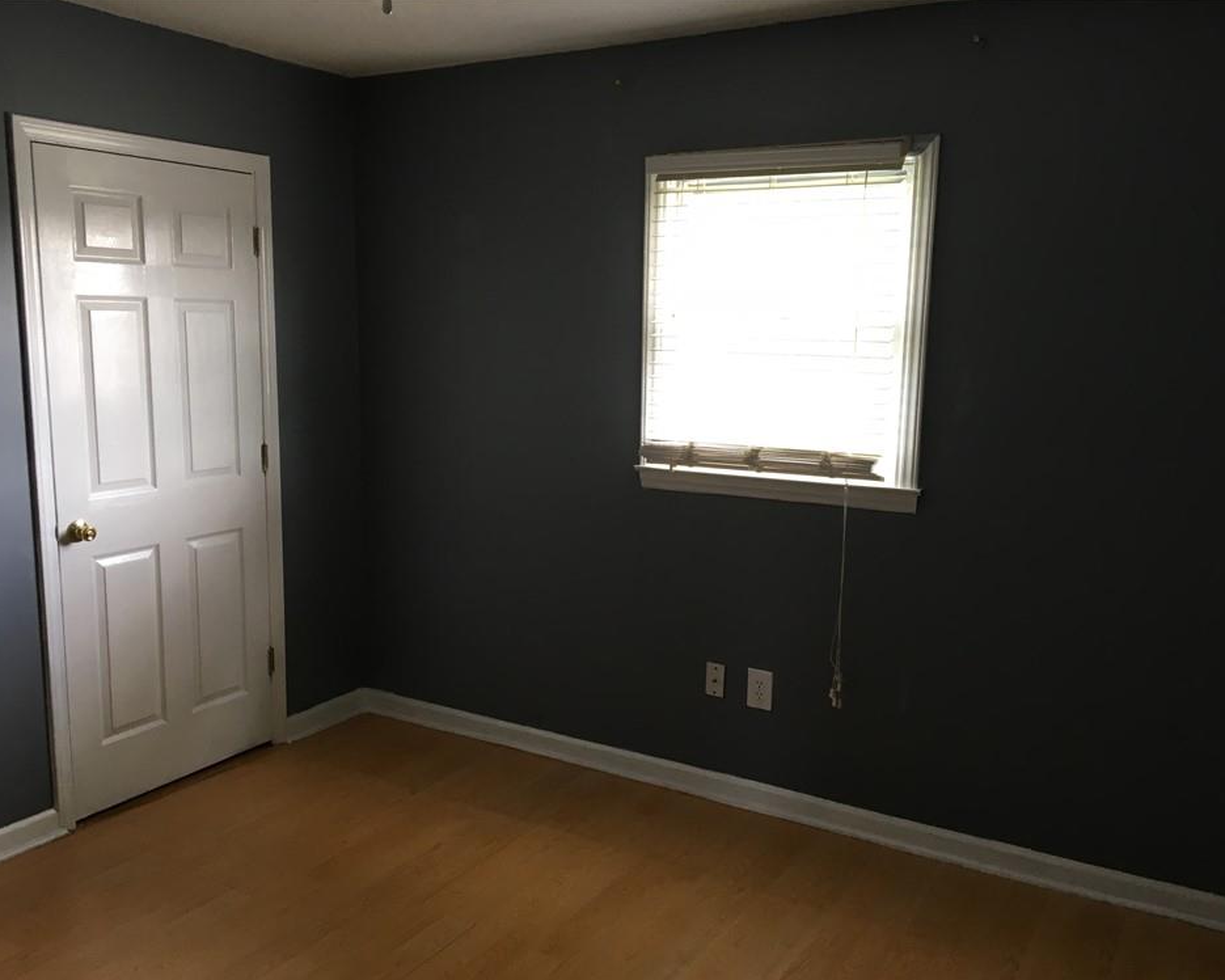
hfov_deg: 57.1
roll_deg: -1.2
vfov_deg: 47.1
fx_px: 1124
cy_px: 499
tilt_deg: -9.9
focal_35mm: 31
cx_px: 580
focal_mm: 4.15
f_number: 2.2
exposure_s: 1/30
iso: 64
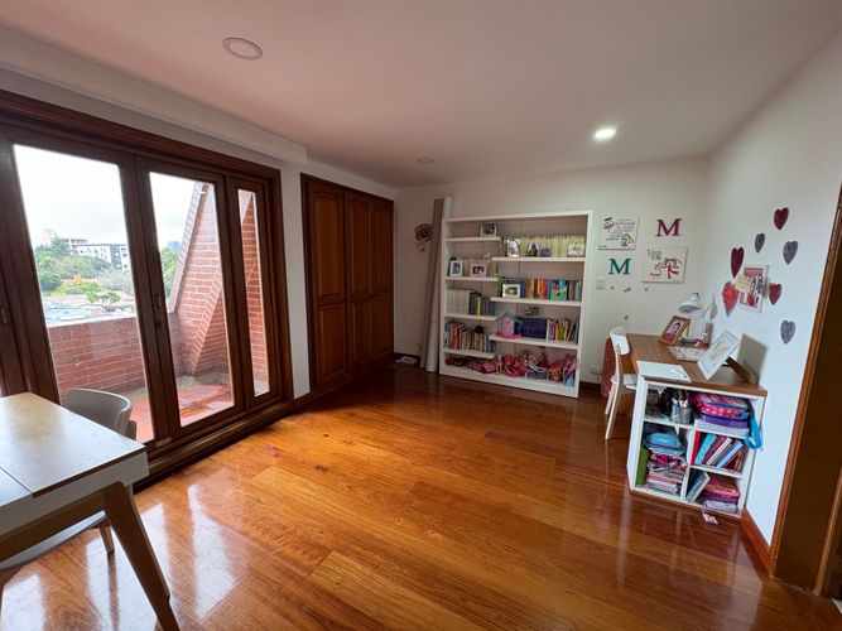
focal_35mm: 14
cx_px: 421
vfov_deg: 85.7
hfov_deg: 102.1
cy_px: 316
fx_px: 340
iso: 400
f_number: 2.2
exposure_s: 1/60
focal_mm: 2.22
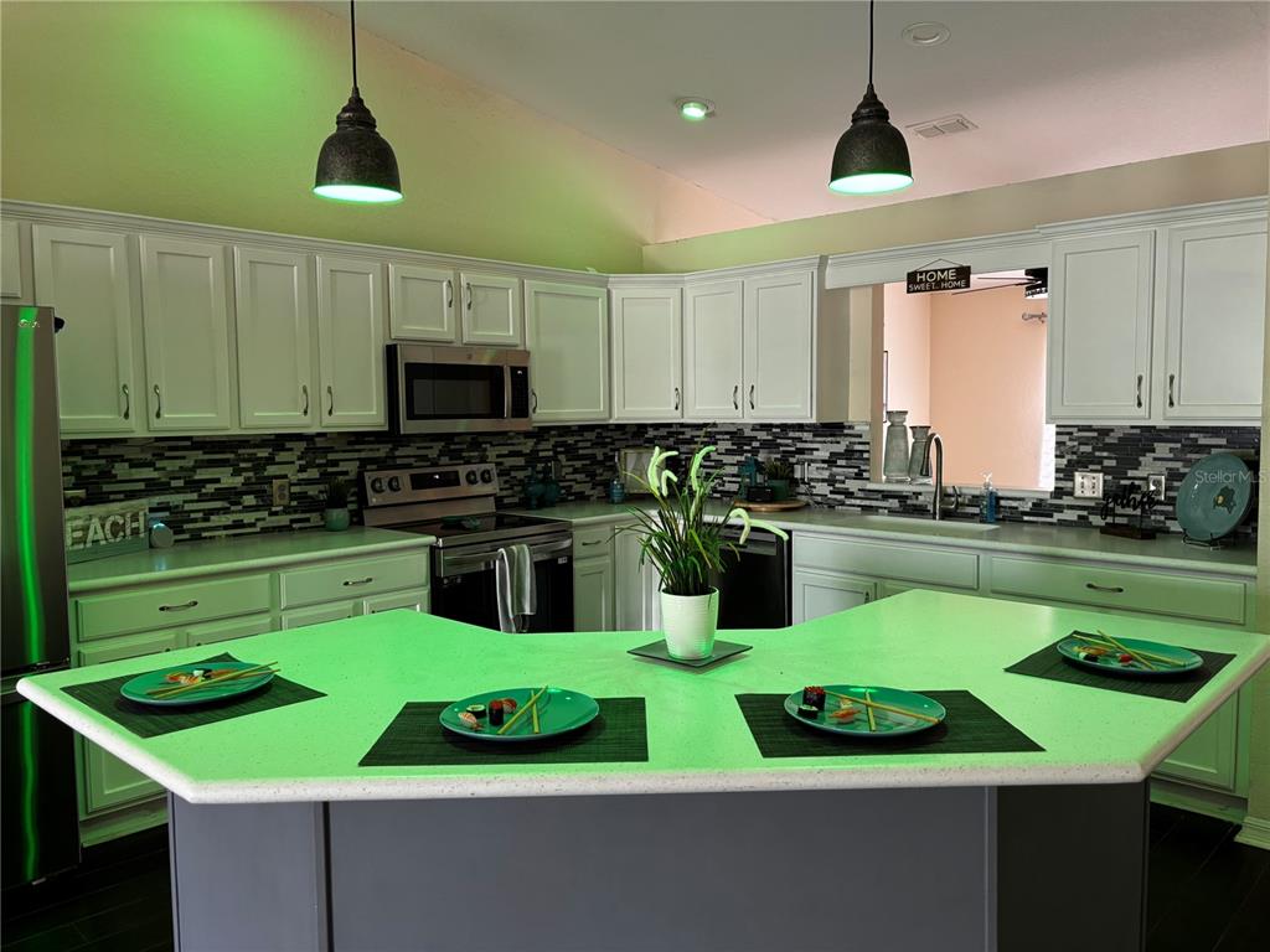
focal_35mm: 26
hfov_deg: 67.3
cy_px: 476
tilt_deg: -4.4
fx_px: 954
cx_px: 635
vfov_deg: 53.1
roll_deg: +1.0
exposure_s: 1/42
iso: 200
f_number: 1.6
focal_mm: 5.96
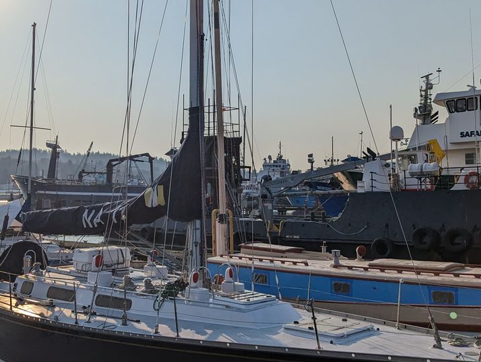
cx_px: 210
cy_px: 147
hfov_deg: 43.7
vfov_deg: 33.6
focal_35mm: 43
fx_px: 599
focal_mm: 6.81
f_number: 1.85
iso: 44
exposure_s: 1/12500
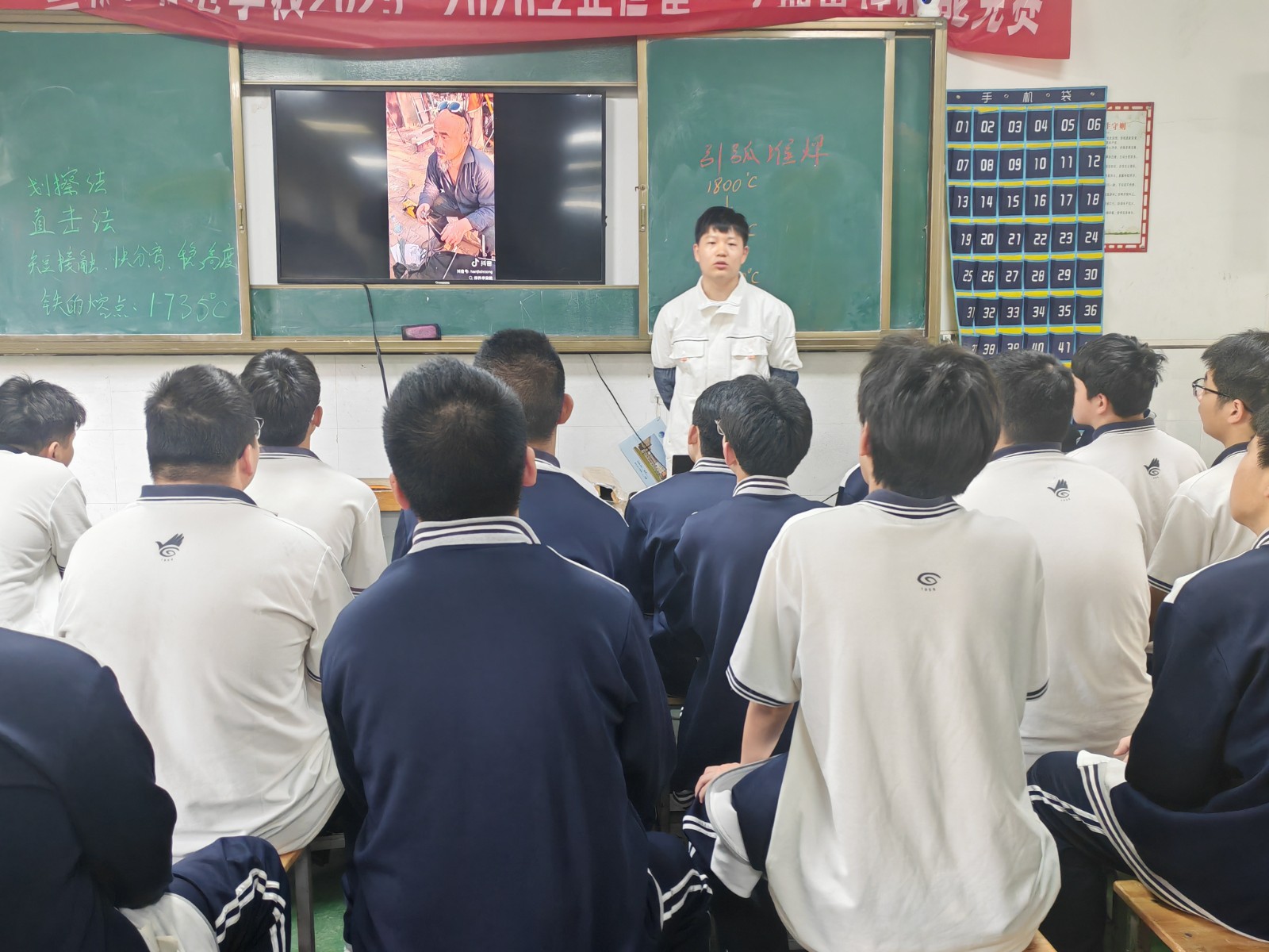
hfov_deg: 54.0
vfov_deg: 41.8
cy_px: 476
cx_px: 634
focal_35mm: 34
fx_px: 1246
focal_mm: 5.52
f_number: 1.9
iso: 250
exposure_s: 1/50
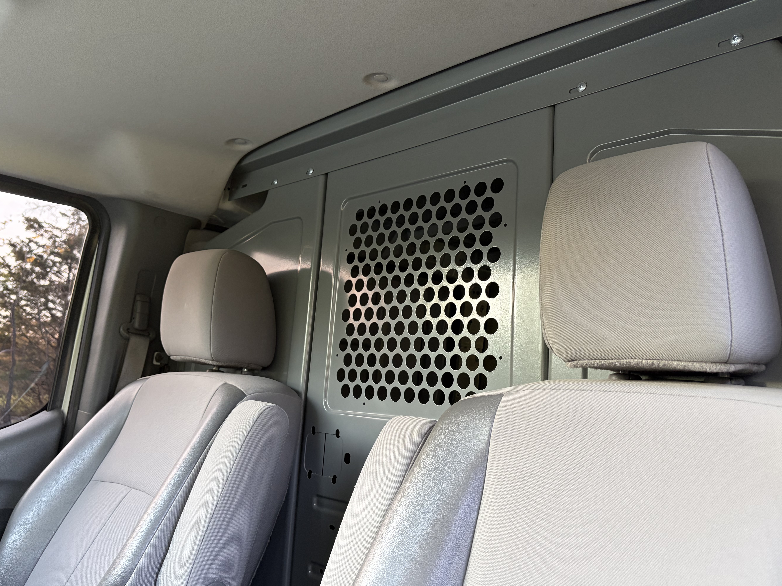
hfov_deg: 63.4
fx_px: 633
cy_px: 278
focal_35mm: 28
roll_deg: -3.3
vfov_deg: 49.7
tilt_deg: +10.1
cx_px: 405
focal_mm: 5.96
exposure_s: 1/61
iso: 125
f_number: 1.6
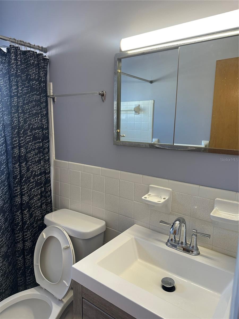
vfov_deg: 71.6
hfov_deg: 56.8
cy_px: 160
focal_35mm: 24
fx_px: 221
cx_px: 120
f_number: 1.78
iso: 100
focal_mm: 6.86
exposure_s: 1/120
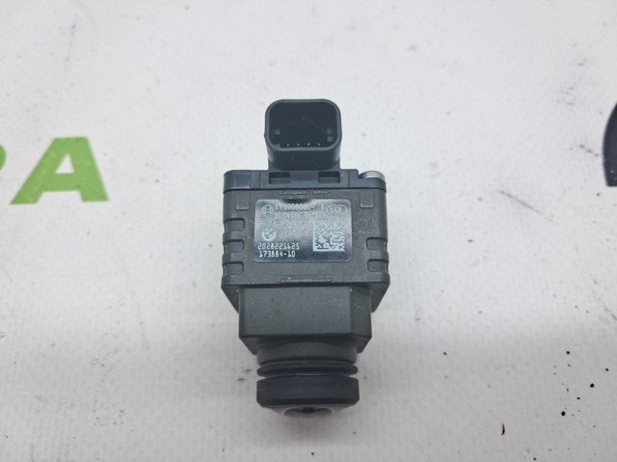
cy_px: 231
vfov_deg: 51.3
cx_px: 308
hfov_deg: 65.4
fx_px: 481
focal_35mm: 27
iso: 50
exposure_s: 1/50
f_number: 1.8
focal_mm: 4
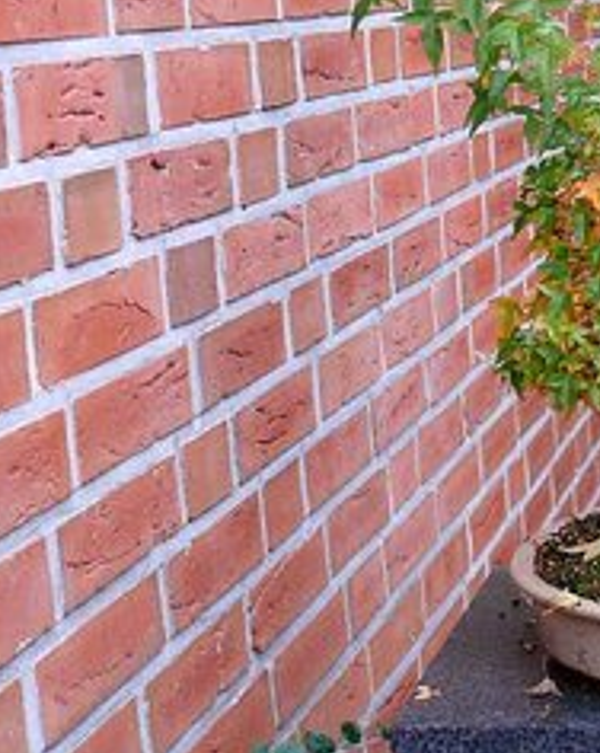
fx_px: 1936
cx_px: 817
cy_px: 198
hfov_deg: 16.5
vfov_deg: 21.8
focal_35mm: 87
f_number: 2.8
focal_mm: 7.4
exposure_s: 1/40
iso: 100
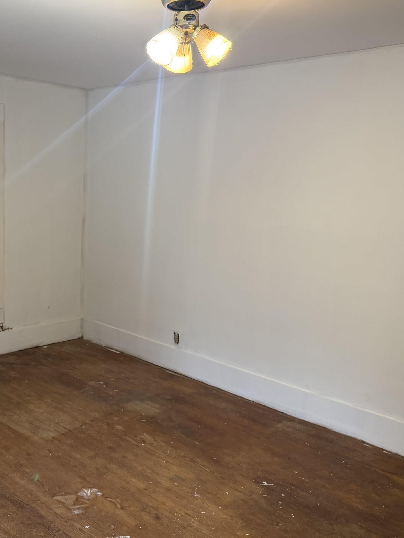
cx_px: 98
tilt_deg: -8.5
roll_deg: -1.1
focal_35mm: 35
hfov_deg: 39.5
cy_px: 264
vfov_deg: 52.6
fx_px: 545
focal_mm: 6.76
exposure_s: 1/60
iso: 125
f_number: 1.78
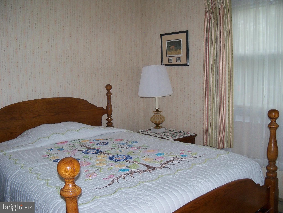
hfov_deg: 52.6
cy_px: 106
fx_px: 286
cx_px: 142
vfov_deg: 40.7
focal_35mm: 35
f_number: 3.5
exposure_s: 1/30
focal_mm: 6.2
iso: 200
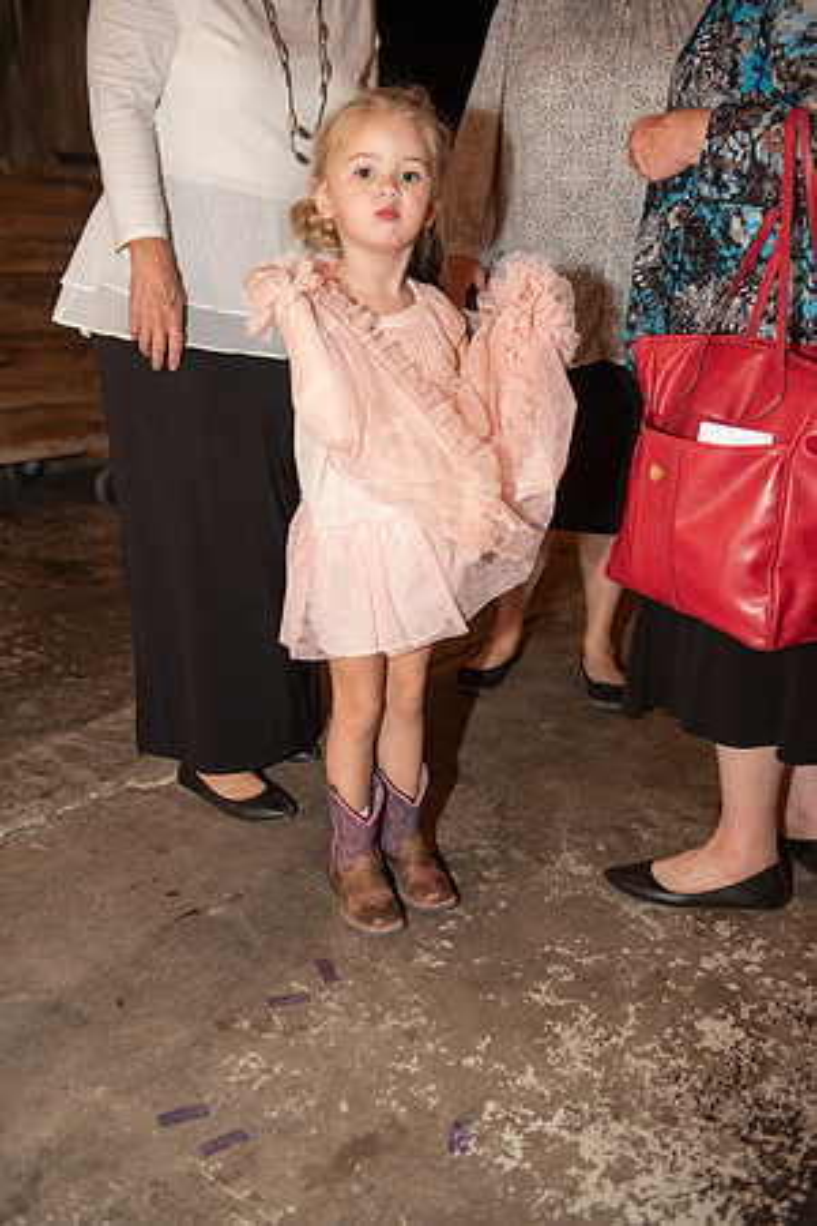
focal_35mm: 36
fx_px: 1225
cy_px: 613
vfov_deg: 53.1
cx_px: 408
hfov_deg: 36.9
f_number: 4
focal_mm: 36
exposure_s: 1/100
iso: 1250
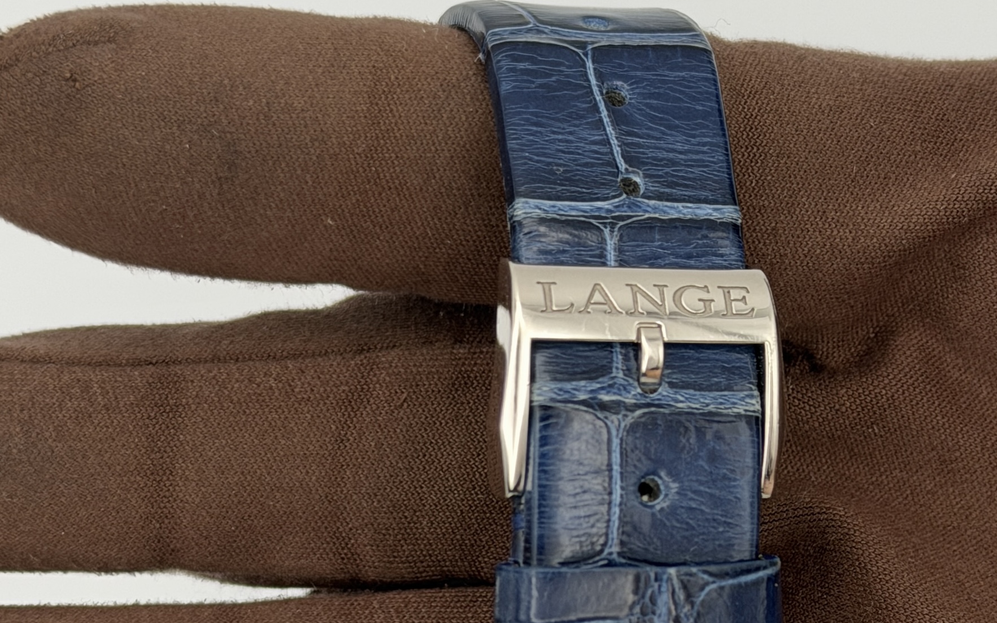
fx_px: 2500
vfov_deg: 14.1
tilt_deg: -87.1
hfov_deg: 22.5
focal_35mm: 92
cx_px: 622
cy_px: 550
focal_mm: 6.76
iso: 50
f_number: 1.78
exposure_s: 1/212
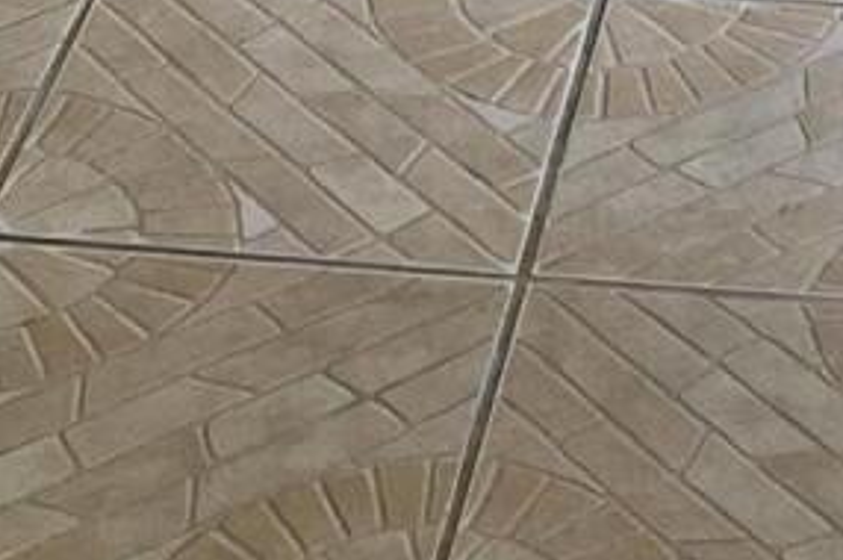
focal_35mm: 182
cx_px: 1029
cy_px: -899
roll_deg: -2.0
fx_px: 4257
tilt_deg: -20.0
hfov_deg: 11.1
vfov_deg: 7.0
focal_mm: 5.1
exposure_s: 1/120
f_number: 1.6
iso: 80
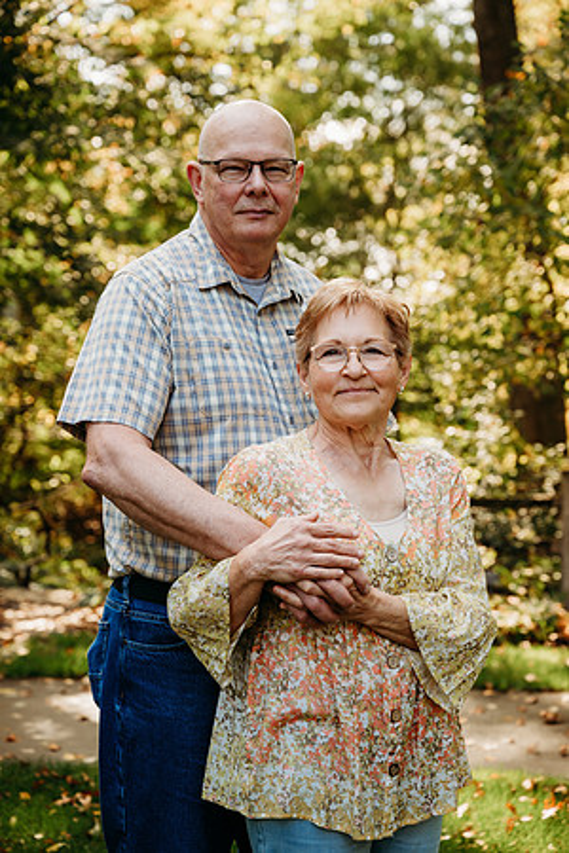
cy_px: 426
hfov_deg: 19.5
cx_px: 284
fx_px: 1659
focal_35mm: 70
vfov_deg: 28.8
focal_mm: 70
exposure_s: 1/250
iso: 250
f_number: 4.5
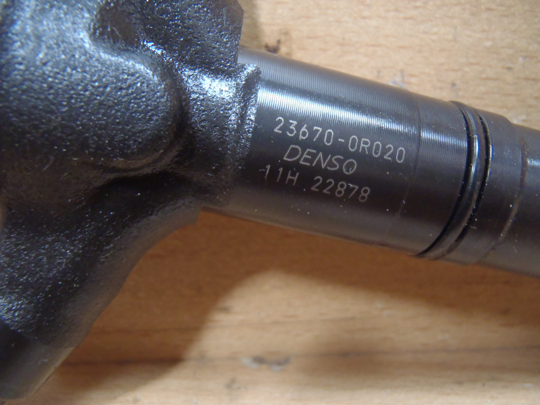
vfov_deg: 38.7
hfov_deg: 50.1
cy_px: 202
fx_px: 577
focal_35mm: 37
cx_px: 270
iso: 400
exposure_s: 1/4
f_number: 4.7
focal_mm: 6.64
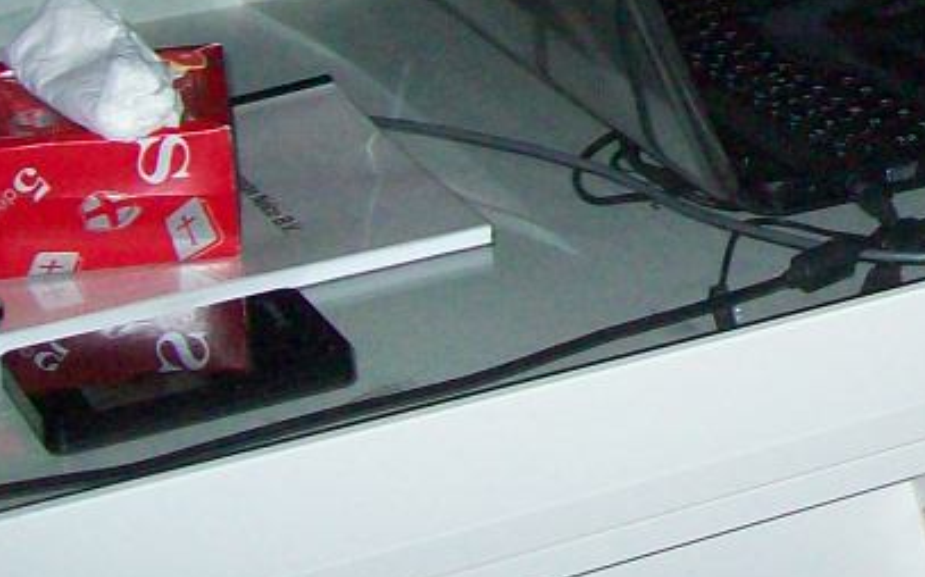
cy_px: -320
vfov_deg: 10.5
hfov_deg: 16.0
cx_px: 1355
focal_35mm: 120
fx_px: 3024
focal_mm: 6
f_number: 2.7
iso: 200
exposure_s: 1/64
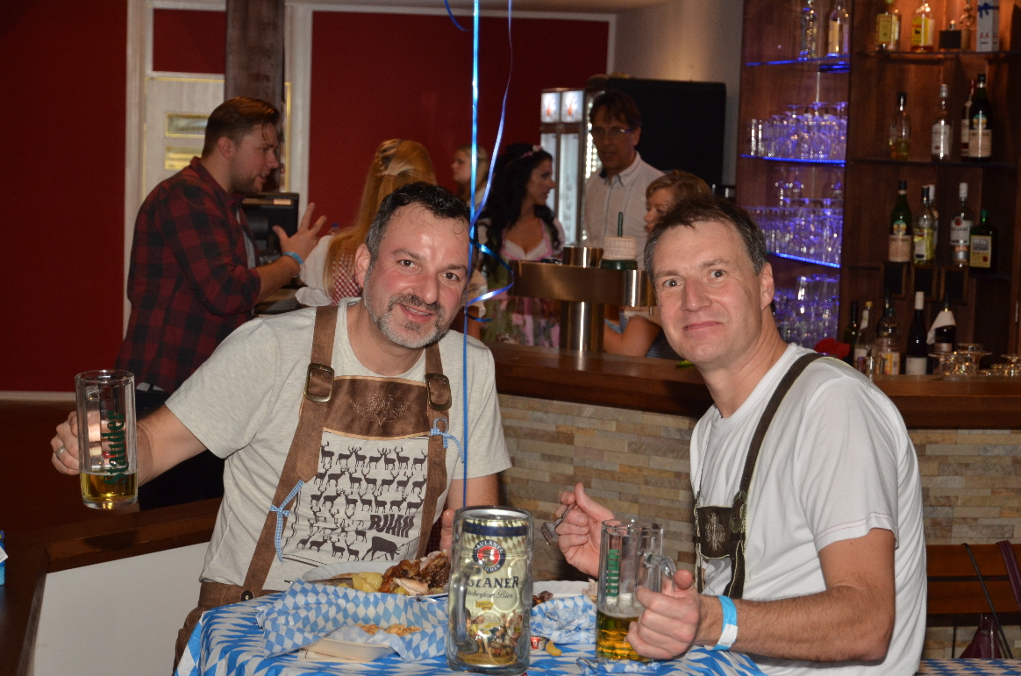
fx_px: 2066
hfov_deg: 27.8
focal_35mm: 73
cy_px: 349
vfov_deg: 18.6
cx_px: 524
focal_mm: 46
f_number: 5
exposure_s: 1/60
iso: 800
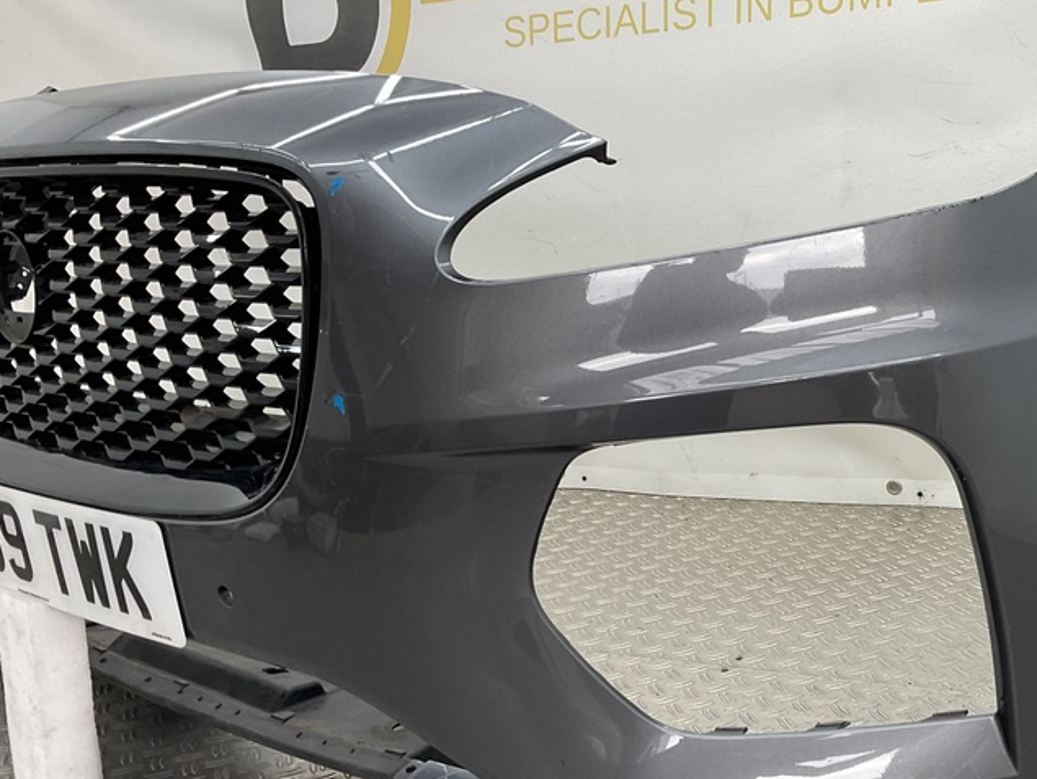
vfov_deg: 31.4
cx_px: 735
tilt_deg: -17.7
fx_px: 1379
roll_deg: +3.4
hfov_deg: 40.4
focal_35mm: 46
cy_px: 493
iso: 32
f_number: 1.8
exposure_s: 1/120
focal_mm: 3
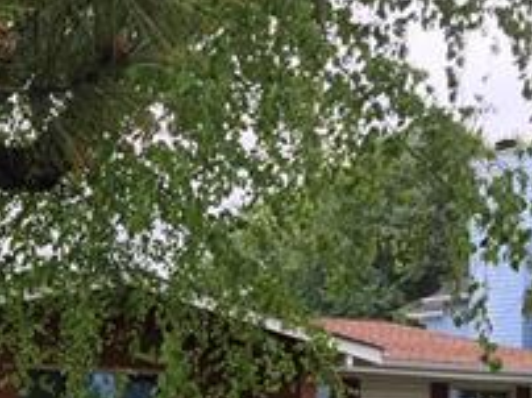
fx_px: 1412
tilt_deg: +2.6
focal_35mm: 92
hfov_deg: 19.2
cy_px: 456
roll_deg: +0.6
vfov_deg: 15.5
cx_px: -221
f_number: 2.2
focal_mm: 4.15
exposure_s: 1/255
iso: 25
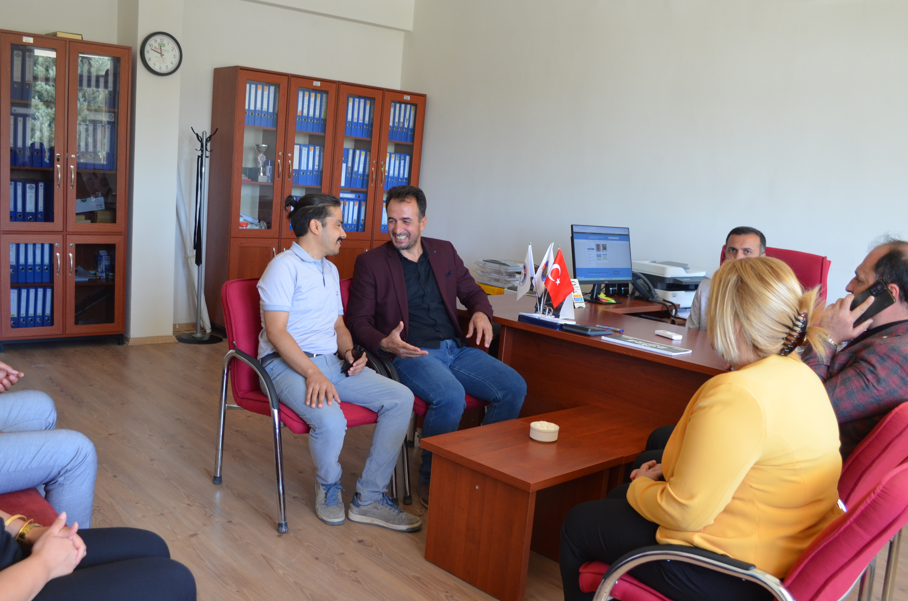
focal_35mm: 32
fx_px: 805
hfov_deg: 58.6
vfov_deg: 40.9
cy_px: 332
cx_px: 398
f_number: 4
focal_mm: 18
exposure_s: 1/60
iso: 640
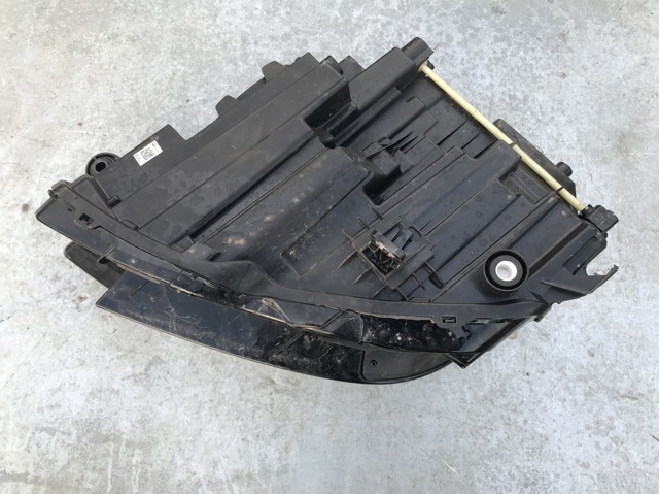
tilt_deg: -82.0
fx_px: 533
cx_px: 330
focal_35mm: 28
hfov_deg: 63.5
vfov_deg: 49.7
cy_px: 247
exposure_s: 1/113
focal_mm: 3.99
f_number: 1.8
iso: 20
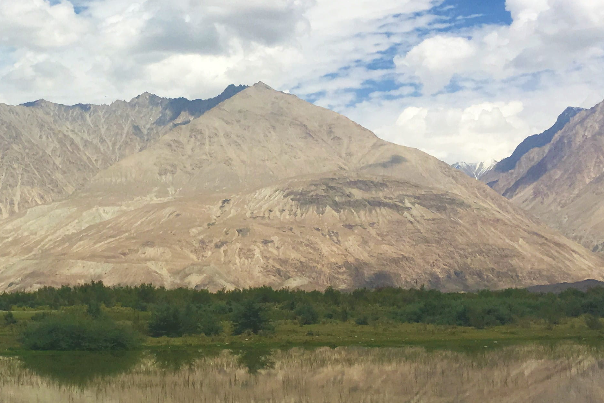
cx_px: 65
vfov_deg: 20.9
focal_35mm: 65
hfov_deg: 29.7
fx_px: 1090
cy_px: 240
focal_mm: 4.15
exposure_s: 1/2653
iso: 25
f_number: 2.2
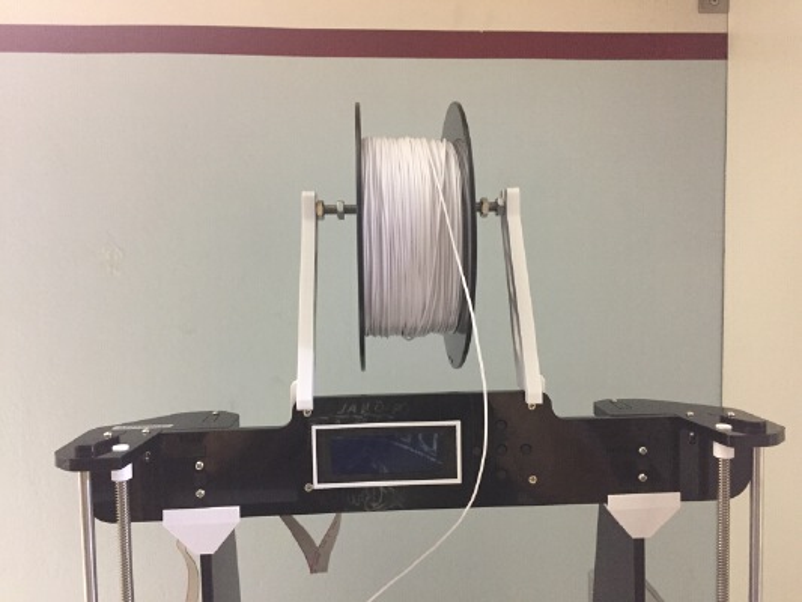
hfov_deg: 61.6
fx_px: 672
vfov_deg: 48.2
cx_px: 401
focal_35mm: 29
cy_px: 301
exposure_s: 1/17
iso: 250
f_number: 2.2
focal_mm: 4.15
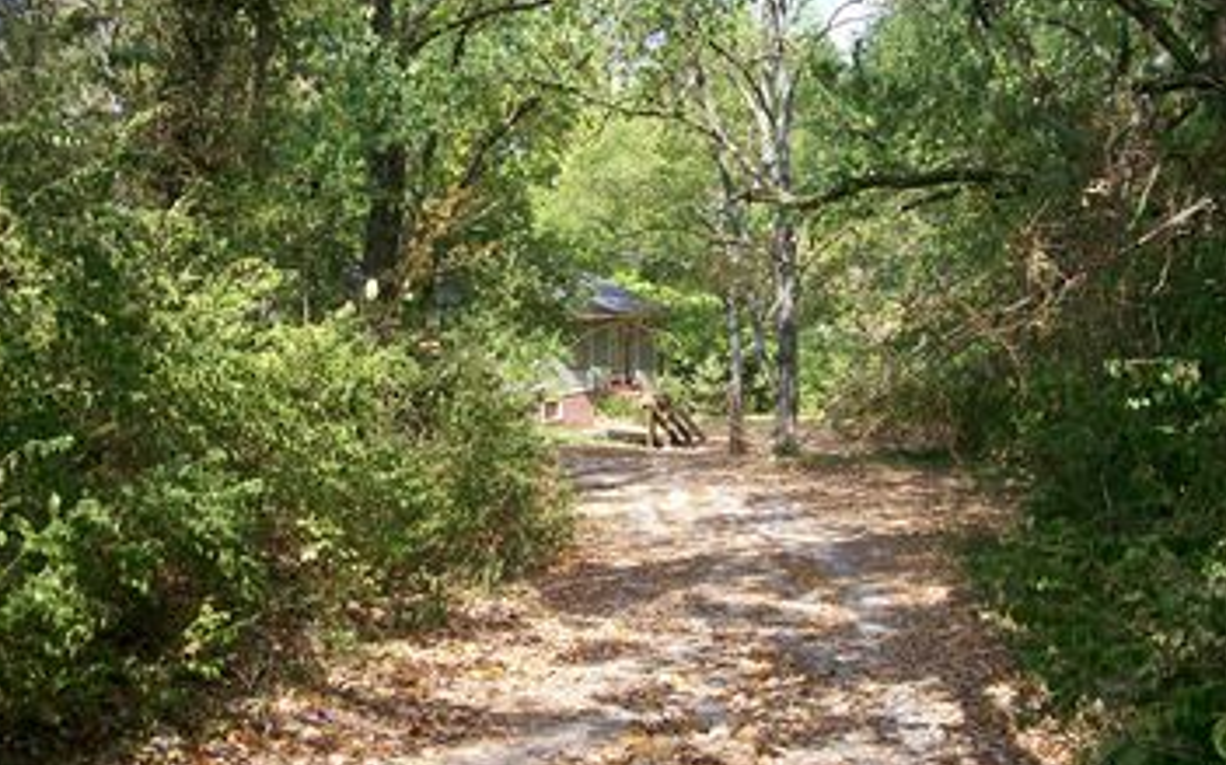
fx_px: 1336
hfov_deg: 49.3
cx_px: 587
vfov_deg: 32.0
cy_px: 388
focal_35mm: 40
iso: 80
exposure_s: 1/534
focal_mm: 6
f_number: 2.7
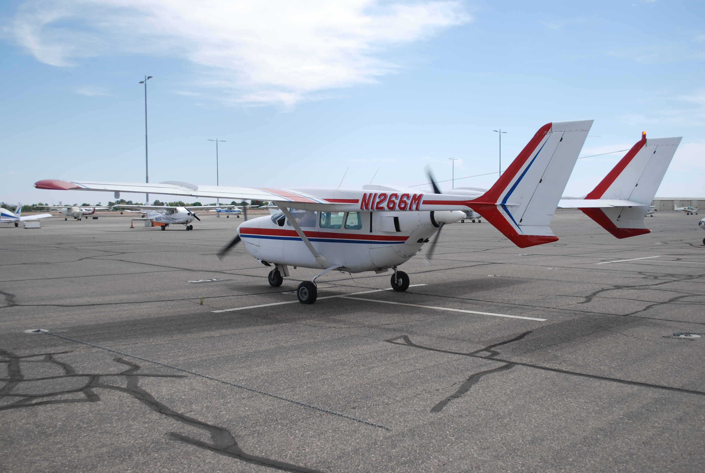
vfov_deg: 37.0
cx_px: 352
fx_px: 706
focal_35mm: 36
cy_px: 236
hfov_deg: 53.0
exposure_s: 1/640
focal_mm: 24
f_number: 4.2
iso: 100
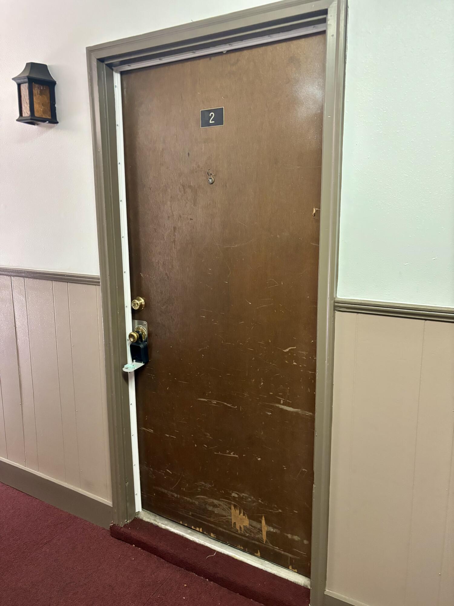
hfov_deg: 53.1
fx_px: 455
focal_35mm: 26
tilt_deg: -10.2
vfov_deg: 67.3
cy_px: 303
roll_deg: -0.3
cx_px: 227
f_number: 1.6
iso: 400
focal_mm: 5.96
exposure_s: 1/60
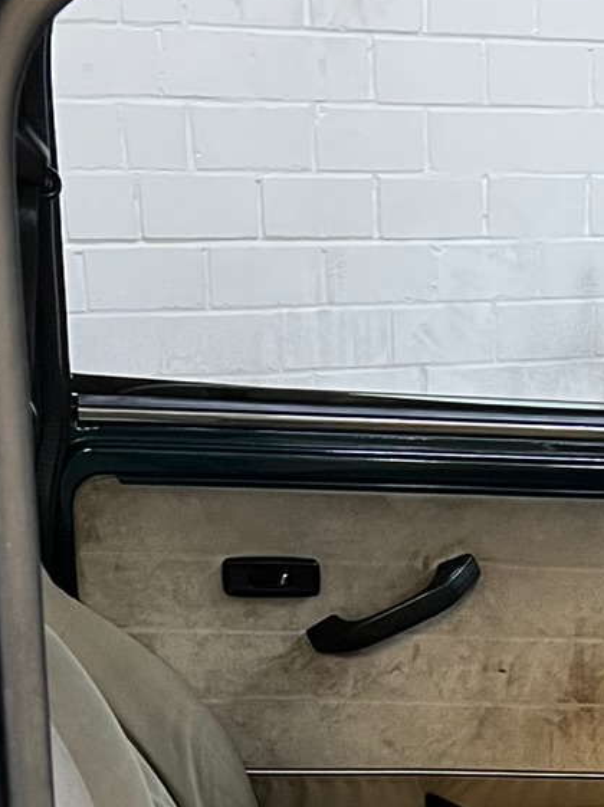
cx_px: 726
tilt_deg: -27.1
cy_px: 1175
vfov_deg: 18.5
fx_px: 2213
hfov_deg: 15.0
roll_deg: -4.3
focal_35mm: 95
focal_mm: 5.7
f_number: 1.5
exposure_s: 1/50
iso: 250
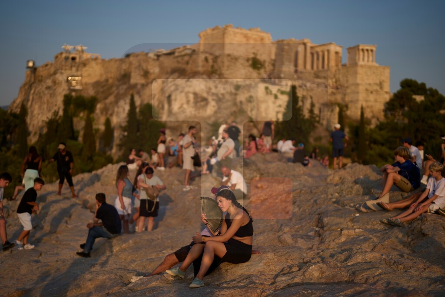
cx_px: 222
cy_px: 148
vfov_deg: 27.0
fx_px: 618
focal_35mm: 50
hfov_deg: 39.6
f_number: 1.2
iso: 100
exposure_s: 1/5000
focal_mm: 50
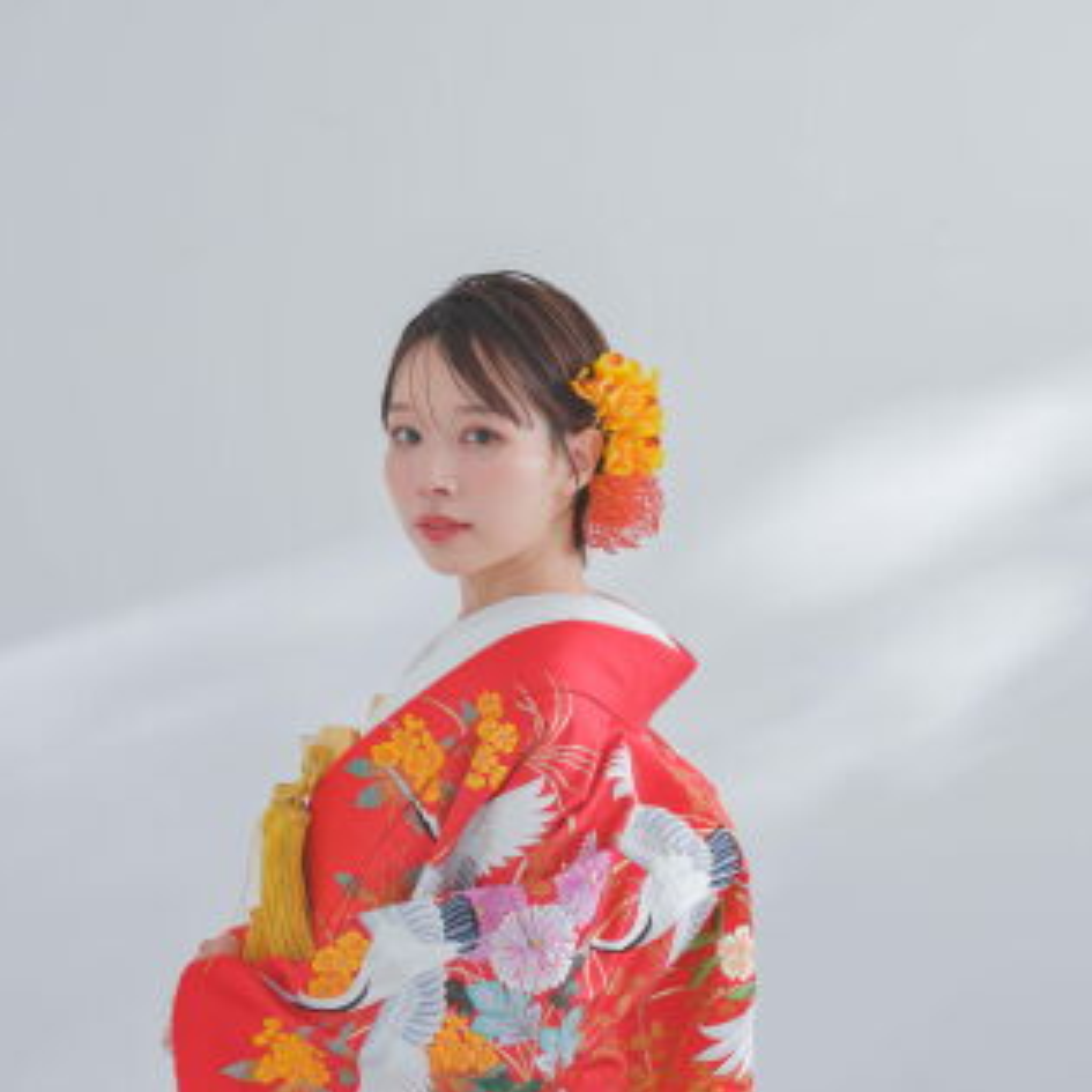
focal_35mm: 97
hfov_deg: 17.9
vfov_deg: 17.9
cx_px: 541
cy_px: 496
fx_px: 3462
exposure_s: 1/125
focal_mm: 50
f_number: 3.6
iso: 400
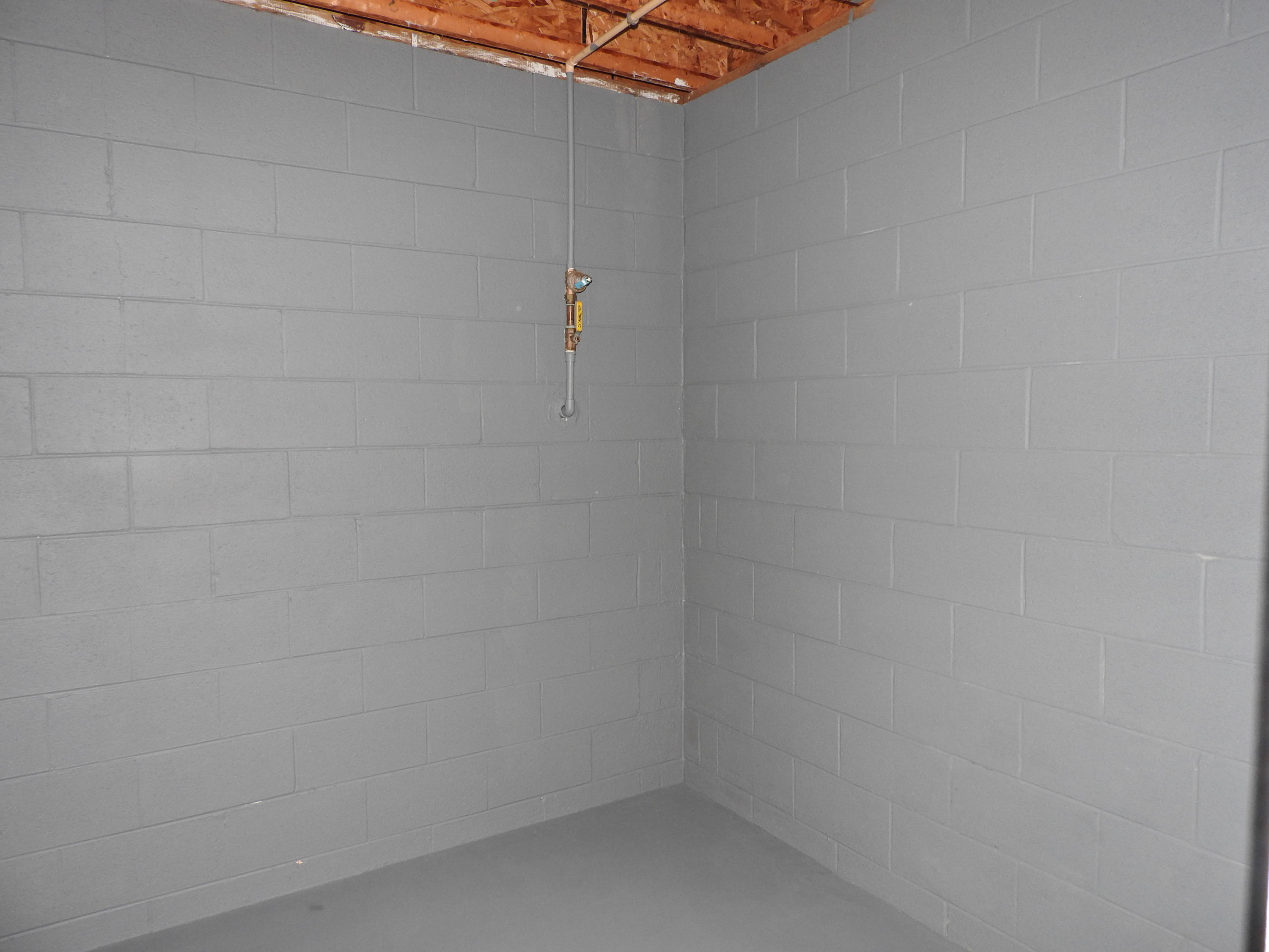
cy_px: 476
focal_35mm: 24
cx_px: 634
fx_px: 880
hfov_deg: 71.6
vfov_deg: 56.8
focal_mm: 4.3
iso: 200
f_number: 3.3
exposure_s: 1/30
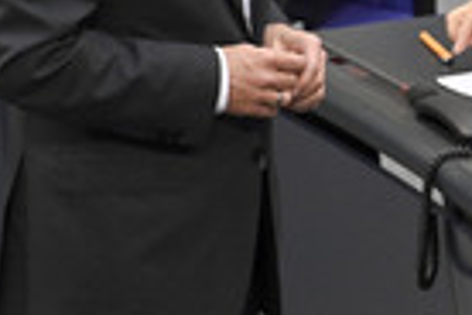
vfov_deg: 1.6
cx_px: 556
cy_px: -48
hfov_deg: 2.3
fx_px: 11563
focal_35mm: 882
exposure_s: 1/320
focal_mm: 270
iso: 8000
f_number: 5.6
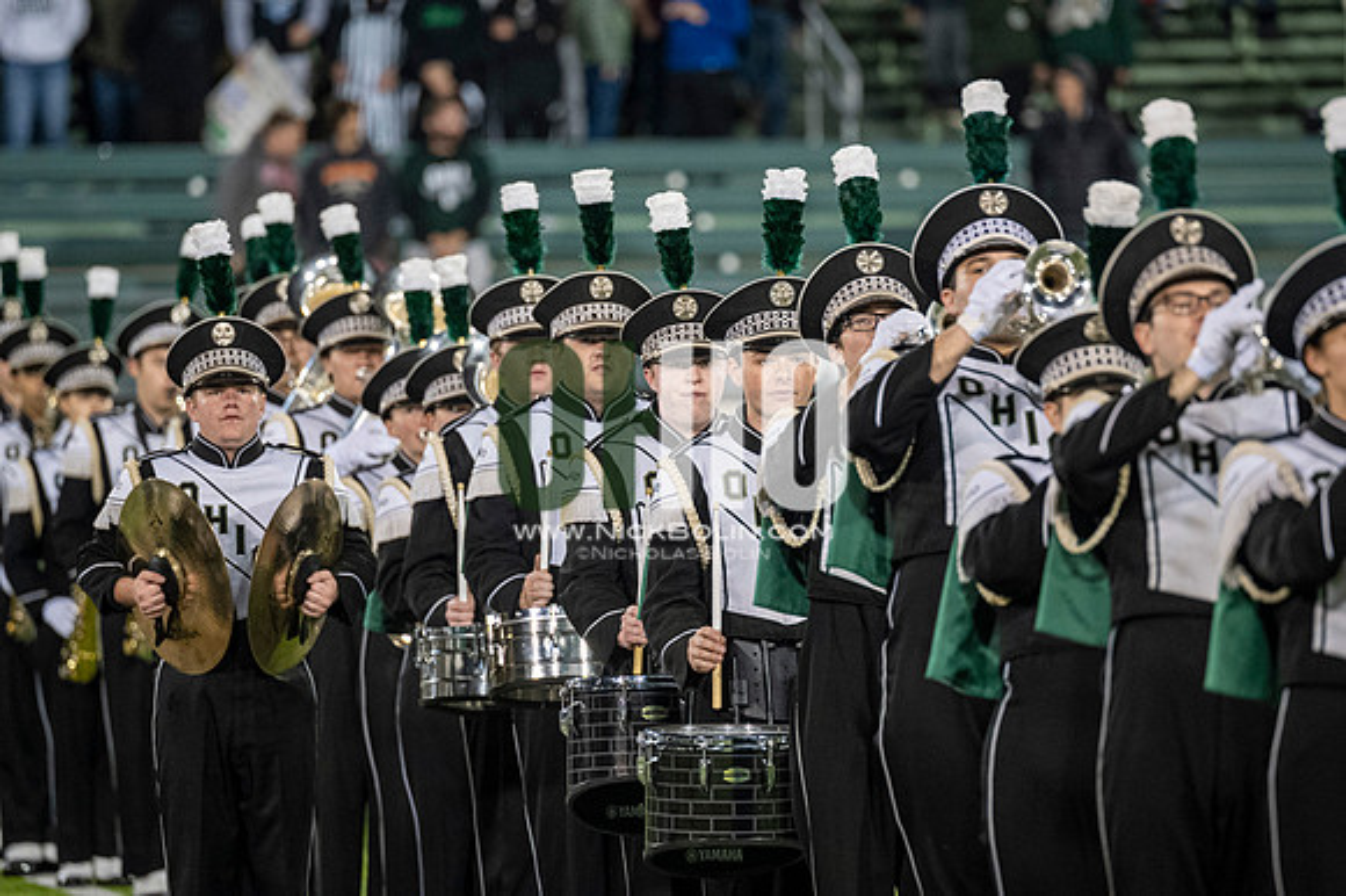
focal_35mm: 300
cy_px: 448
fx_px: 11210
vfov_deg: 4.6
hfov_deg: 6.9
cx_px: 673
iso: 1000
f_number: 2.8
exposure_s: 1/500
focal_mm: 200
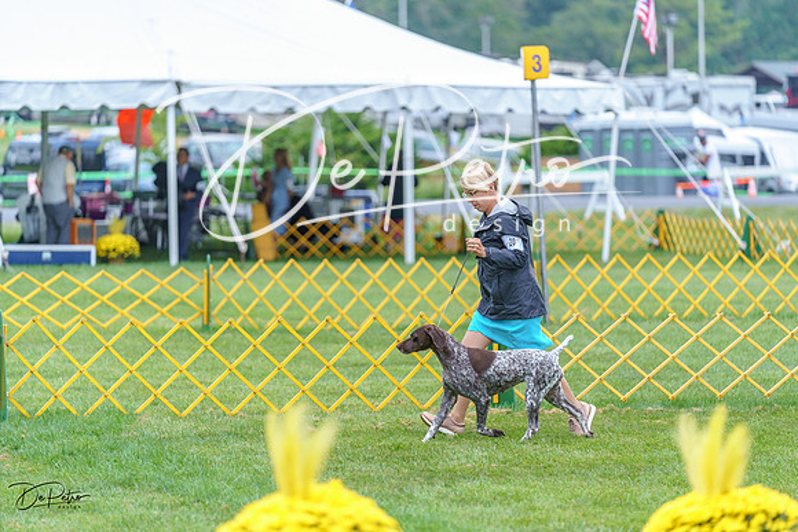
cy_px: 266
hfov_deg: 12.4
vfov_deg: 8.3
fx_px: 3658
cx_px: 399
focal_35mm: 165
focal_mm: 165
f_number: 2.8
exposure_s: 1/640
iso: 640
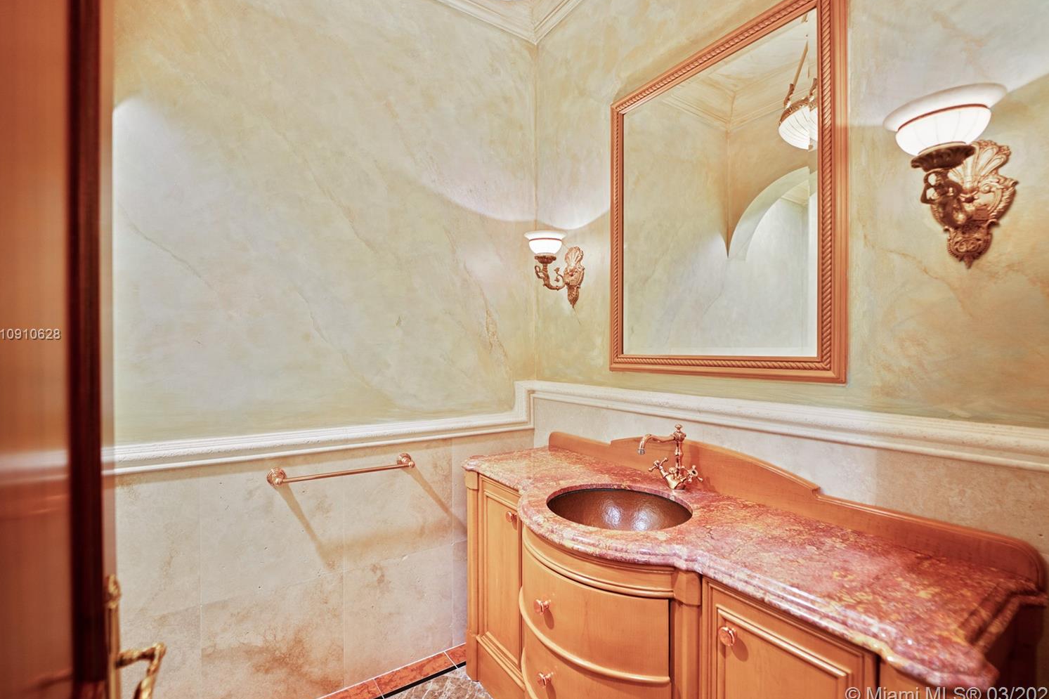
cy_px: 335
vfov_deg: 77.3
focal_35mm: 15
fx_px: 437
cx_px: 512
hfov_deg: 100.4
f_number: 2.8
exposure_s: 1/20
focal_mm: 14
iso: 400
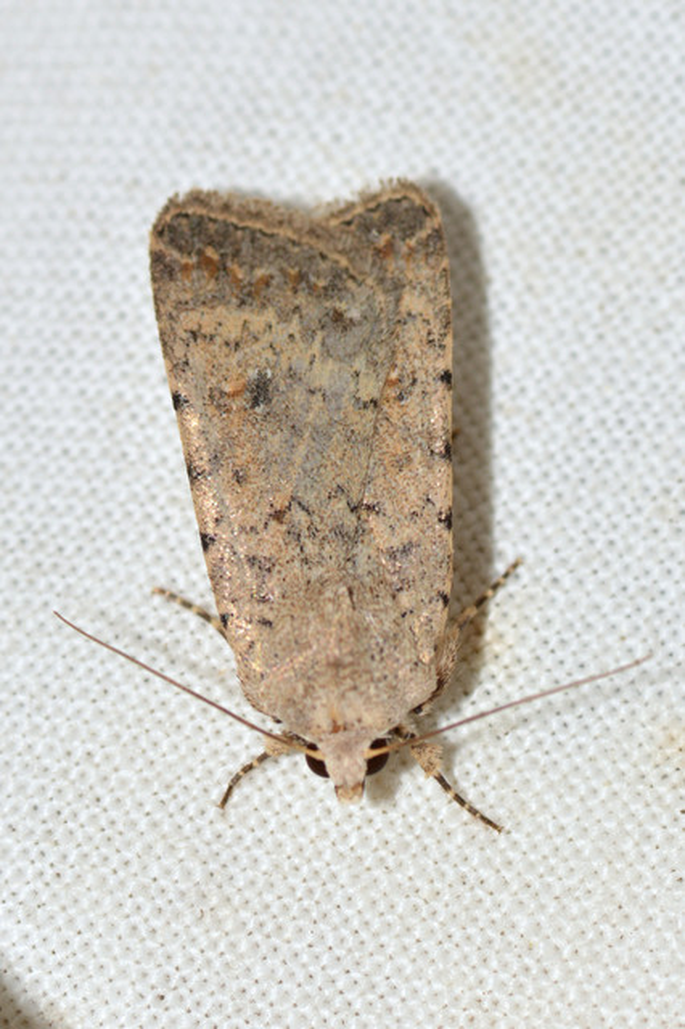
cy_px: 514
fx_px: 4286
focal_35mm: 150
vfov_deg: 13.7
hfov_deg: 9.1
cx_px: 342
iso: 100
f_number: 18
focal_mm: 100
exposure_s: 1/200
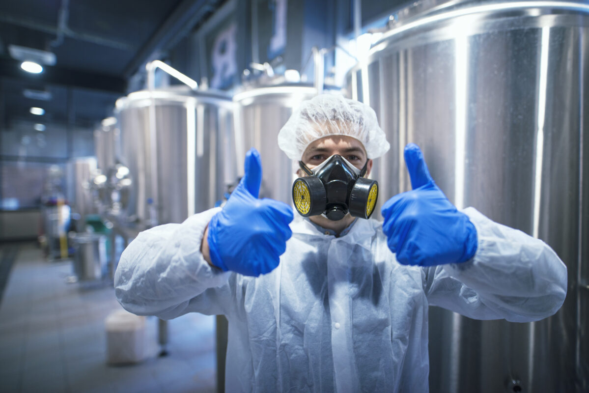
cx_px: 294
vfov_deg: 62.0
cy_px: 196
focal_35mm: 20
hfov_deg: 84.0
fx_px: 327
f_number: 1.6
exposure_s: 1/400
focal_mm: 20
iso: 500
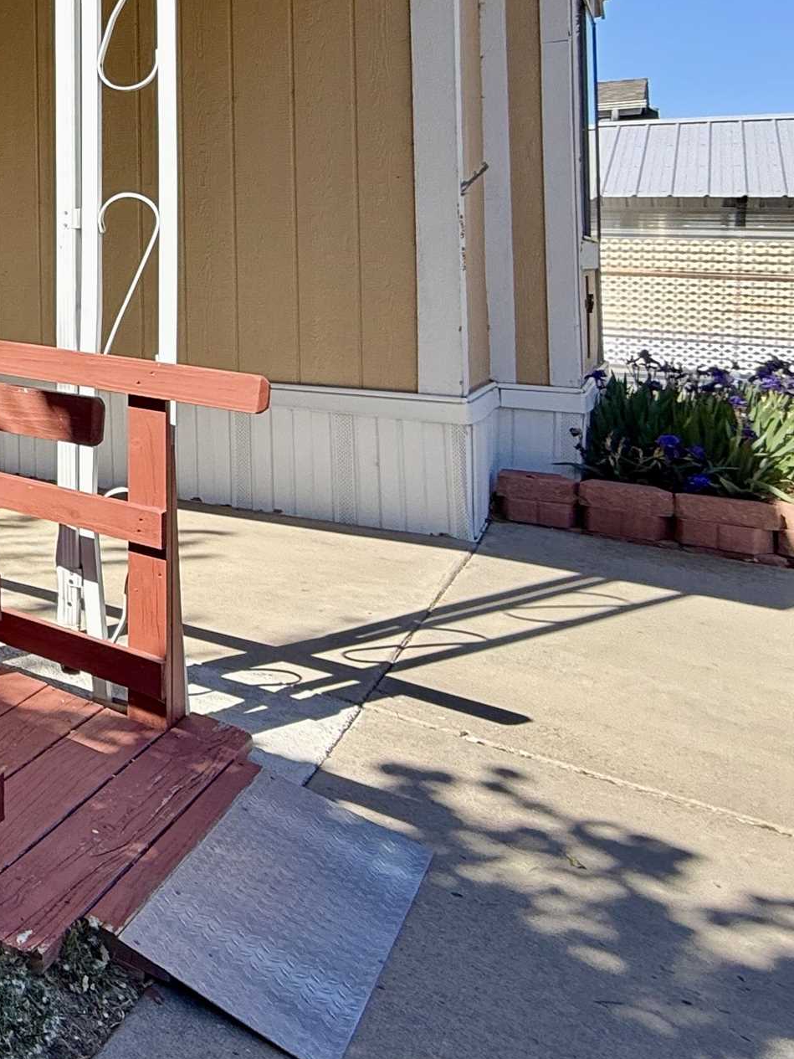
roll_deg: -0.8
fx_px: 1040
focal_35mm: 34
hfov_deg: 26.7
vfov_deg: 51.2
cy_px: 238
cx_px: -451
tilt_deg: +1.5
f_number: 2.2
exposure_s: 1/527
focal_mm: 2.22
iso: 64
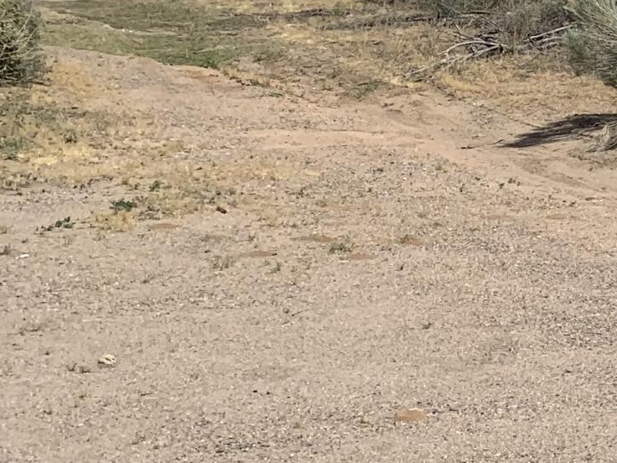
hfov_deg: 15.0
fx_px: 1889
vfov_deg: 13.9
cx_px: 1237
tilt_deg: -3.1
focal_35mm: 106
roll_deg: +1.0
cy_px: 60
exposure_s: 1/4464
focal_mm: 4.25
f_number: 1.8
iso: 25
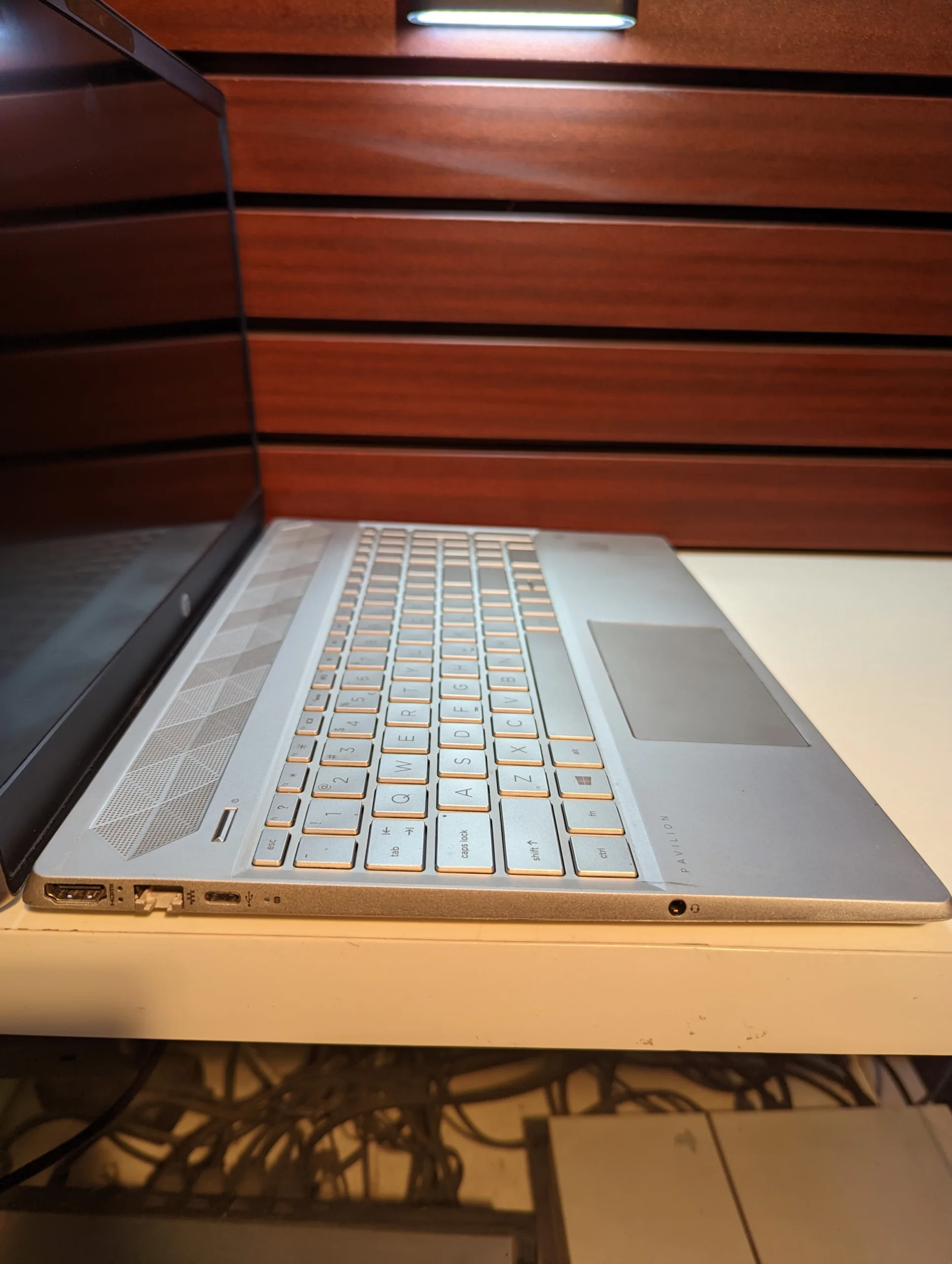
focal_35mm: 24
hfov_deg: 56.9
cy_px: 632
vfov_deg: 71.5
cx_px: 476
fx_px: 878
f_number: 1.85
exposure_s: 1/95
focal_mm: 6.81
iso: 85
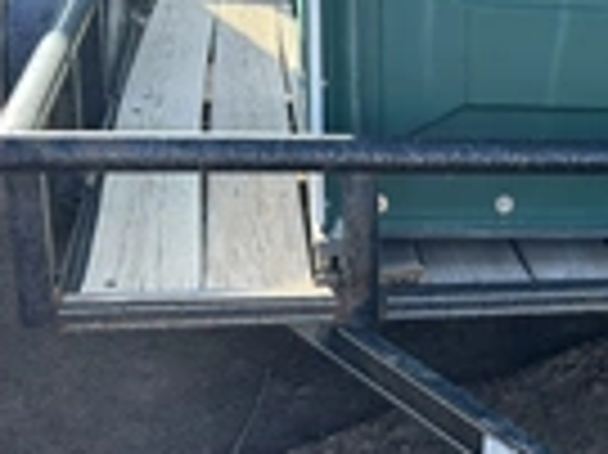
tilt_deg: -25.7
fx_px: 1246
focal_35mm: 71
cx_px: 694
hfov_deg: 25.2
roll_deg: -11.6
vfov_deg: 20.6
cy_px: 324
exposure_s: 1/840
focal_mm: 6.76
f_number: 1.78
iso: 100
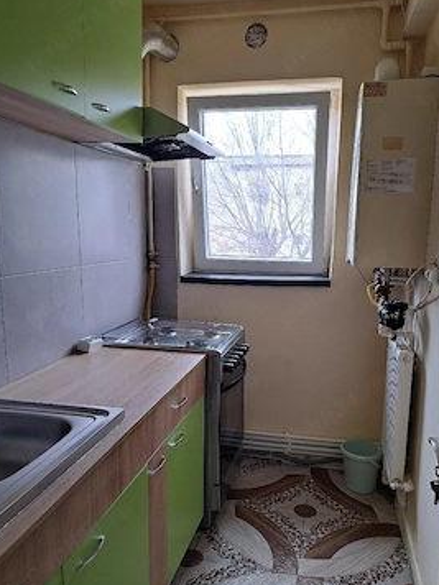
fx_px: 457
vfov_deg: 65.3
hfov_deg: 51.3
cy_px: 306
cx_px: 238
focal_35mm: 27
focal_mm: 5.23
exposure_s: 1/50
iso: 50
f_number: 1.8
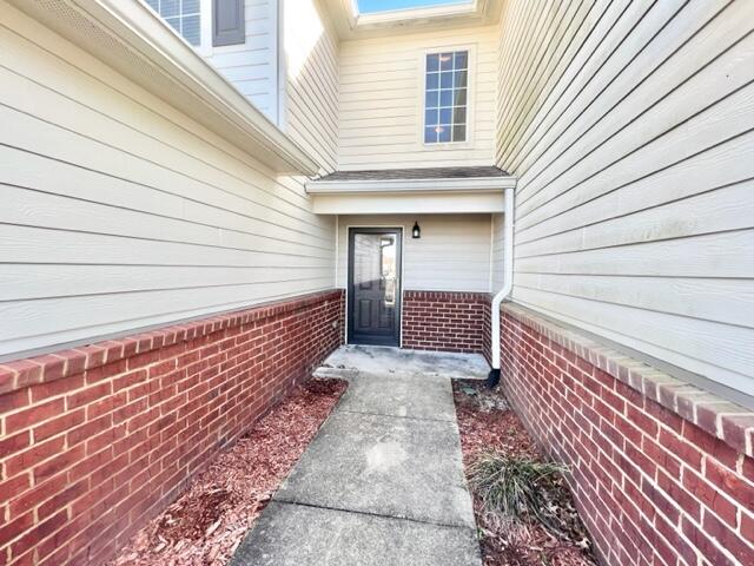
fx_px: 283
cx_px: 377
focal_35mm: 13
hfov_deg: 106.2
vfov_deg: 89.9
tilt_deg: -1.6
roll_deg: -0.9
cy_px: 283
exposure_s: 1/114
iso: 32
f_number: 1.8
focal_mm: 1.57
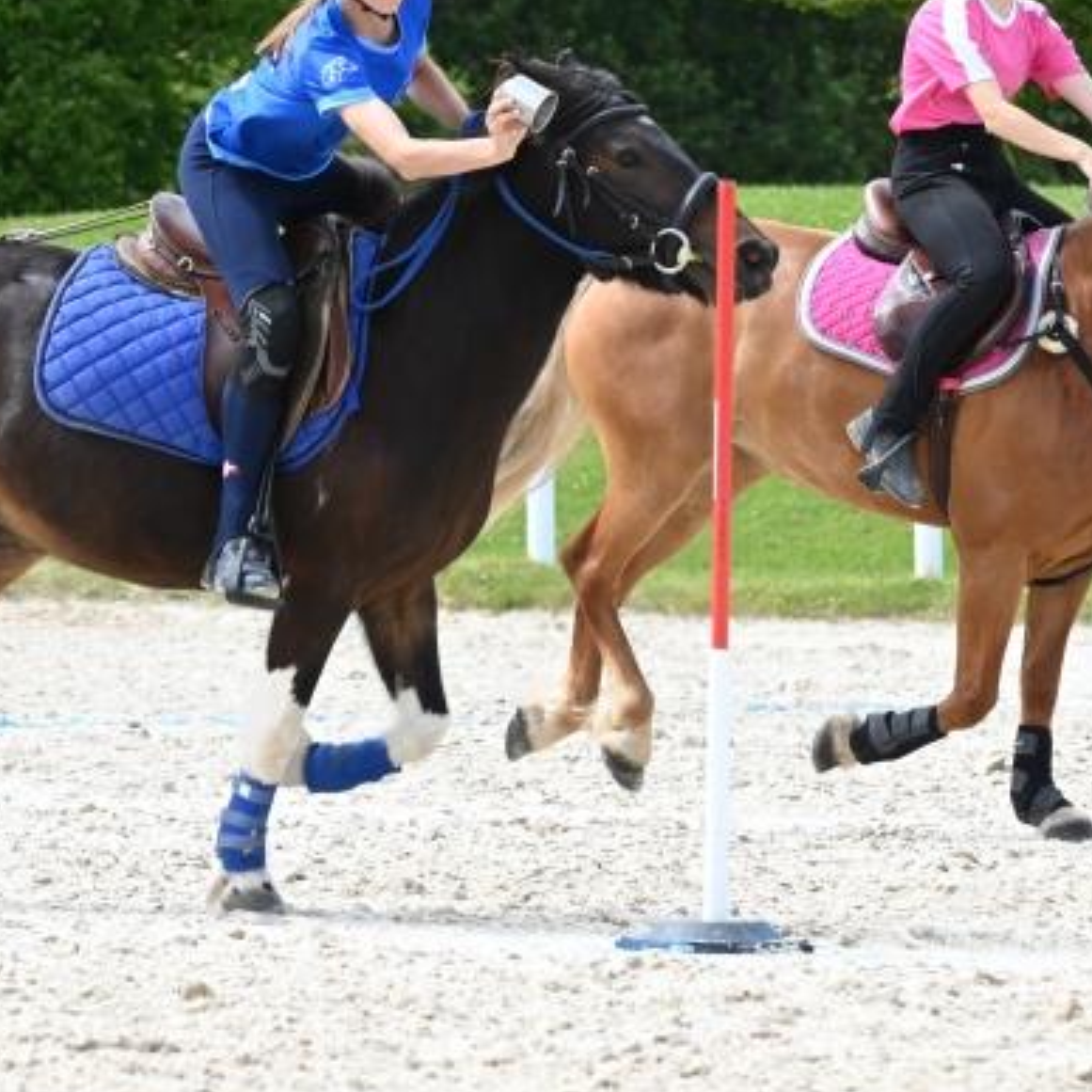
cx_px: 341
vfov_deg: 4.7
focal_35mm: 369
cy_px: 426
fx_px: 13170
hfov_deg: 4.7
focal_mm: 210
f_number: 11
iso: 2200
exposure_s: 1/1250
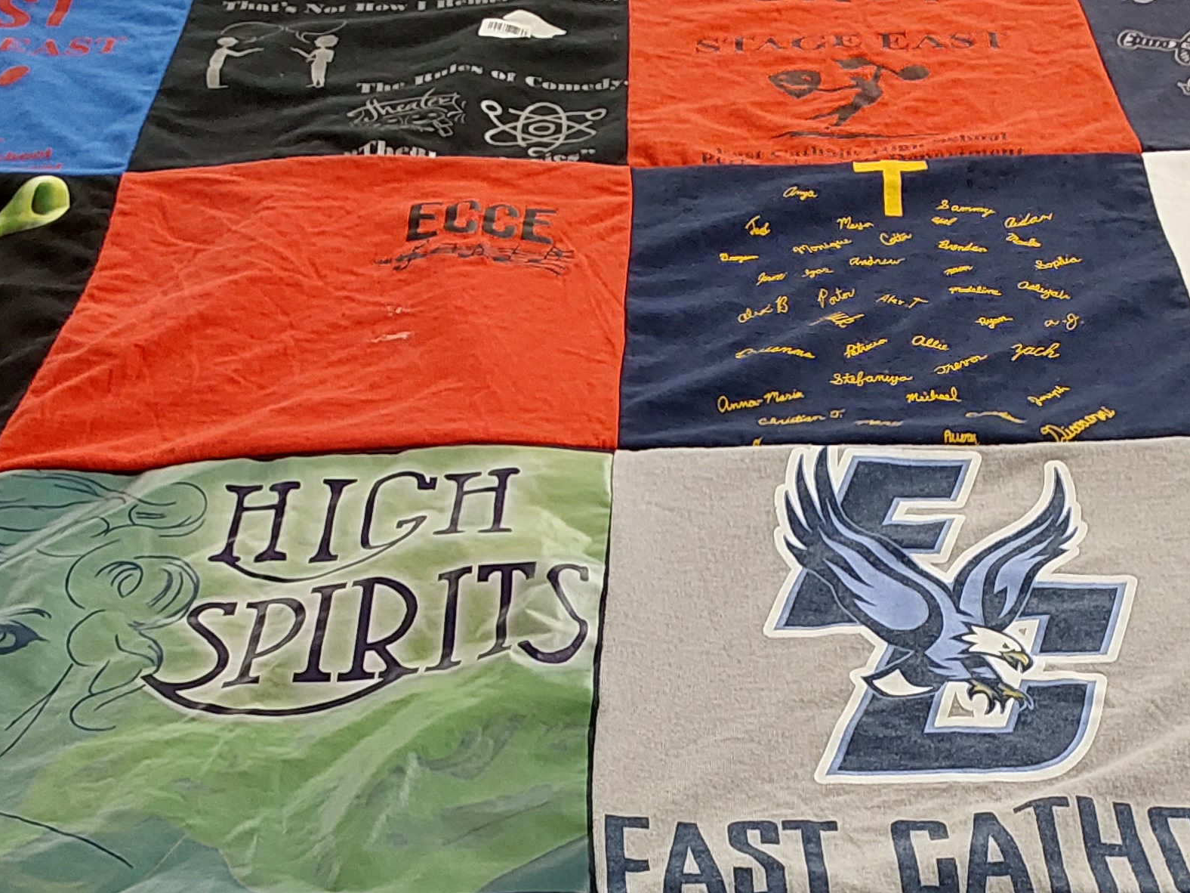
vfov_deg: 25.0
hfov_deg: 33.2
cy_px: 658
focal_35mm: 58
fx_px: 1994
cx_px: 674
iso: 125
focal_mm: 2.91
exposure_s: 1/50
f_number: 1.9
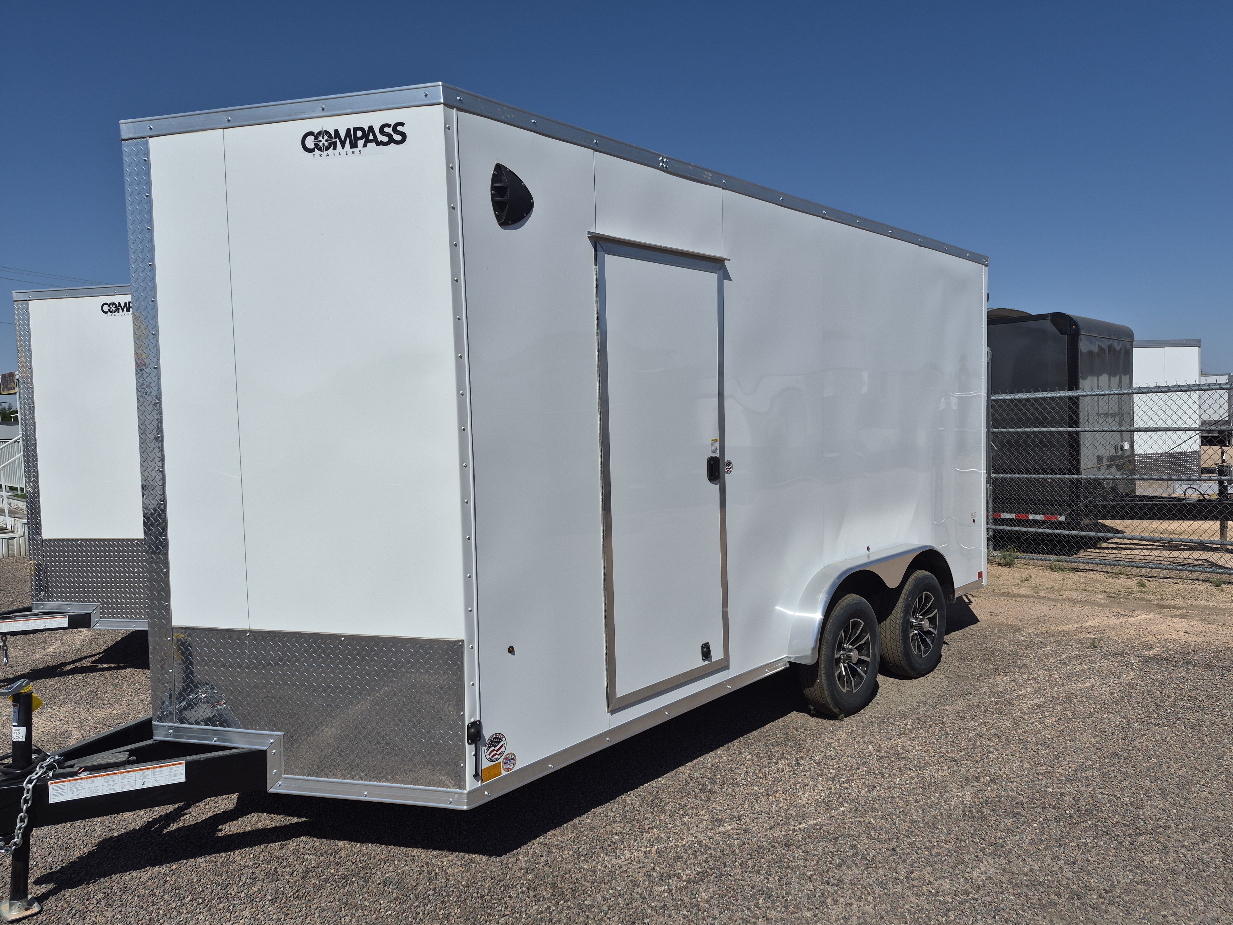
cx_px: 616
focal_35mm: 23
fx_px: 819
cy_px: 462
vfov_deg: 58.9
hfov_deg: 73.9
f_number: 1.8
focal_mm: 5.4
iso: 40
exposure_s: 1/7696
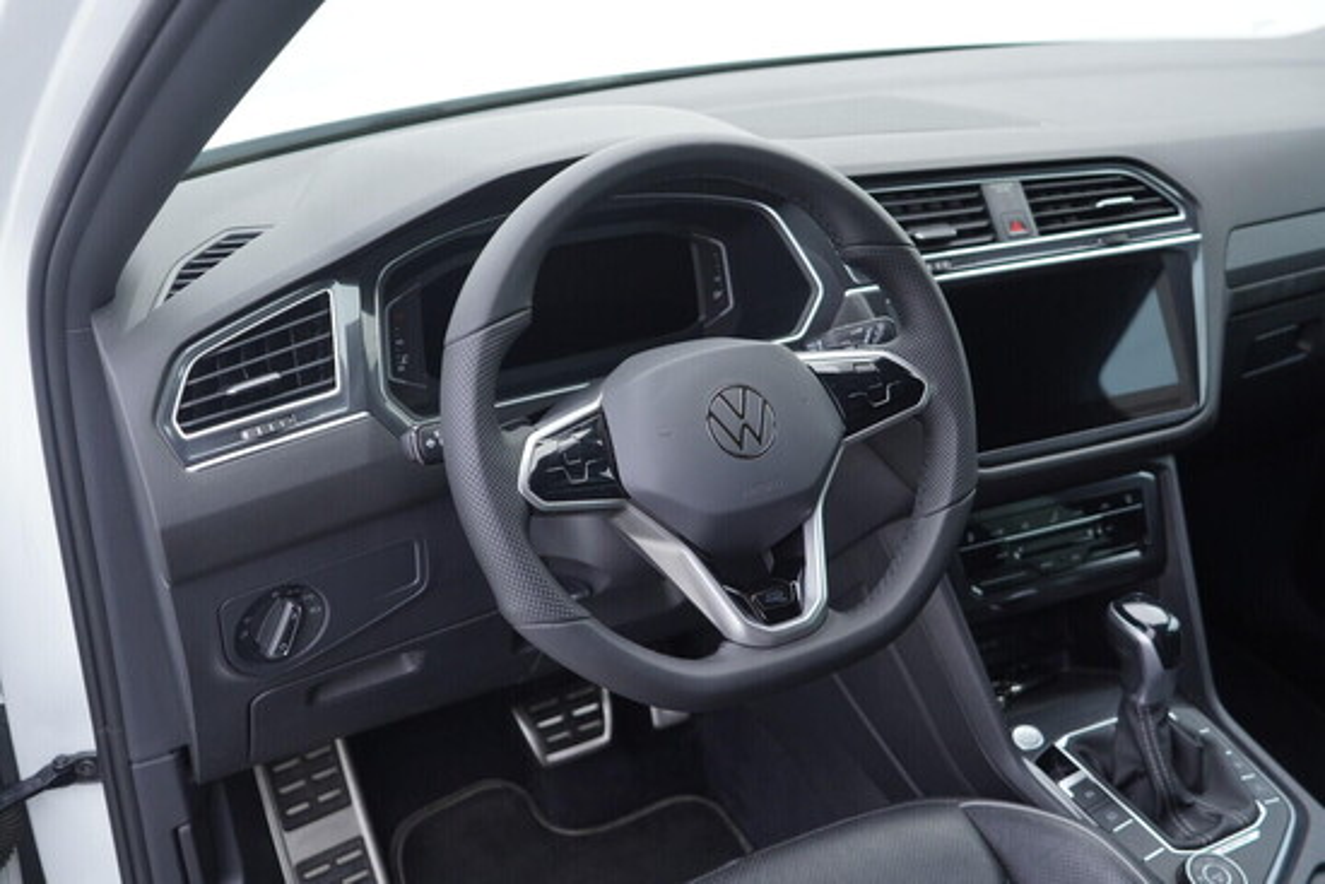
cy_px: 442
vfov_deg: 36.9
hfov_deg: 53.1
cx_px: 662
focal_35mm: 36
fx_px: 1325
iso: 200
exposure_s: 1/40
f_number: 2.8
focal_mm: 24
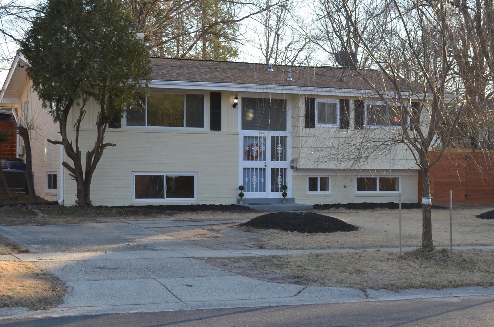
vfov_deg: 20.5
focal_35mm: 66
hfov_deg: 30.6
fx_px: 904
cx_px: 266
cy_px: 172
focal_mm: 32
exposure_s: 1/160
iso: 200
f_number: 6.3
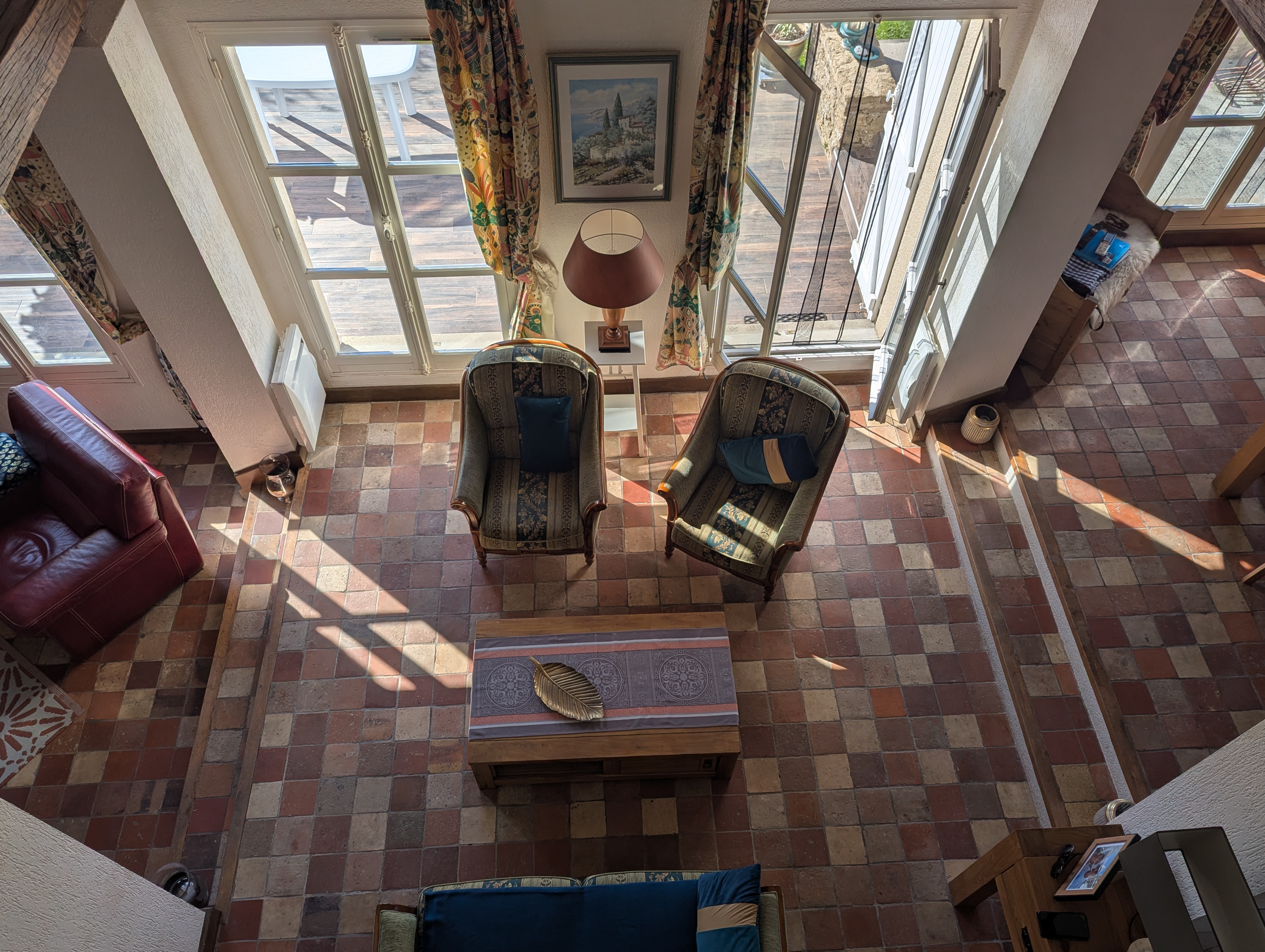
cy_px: 486
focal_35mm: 25
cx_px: 643
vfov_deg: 55.0
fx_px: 915
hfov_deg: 69.3
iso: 37
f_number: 1.85
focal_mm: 6.81
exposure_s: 1/928
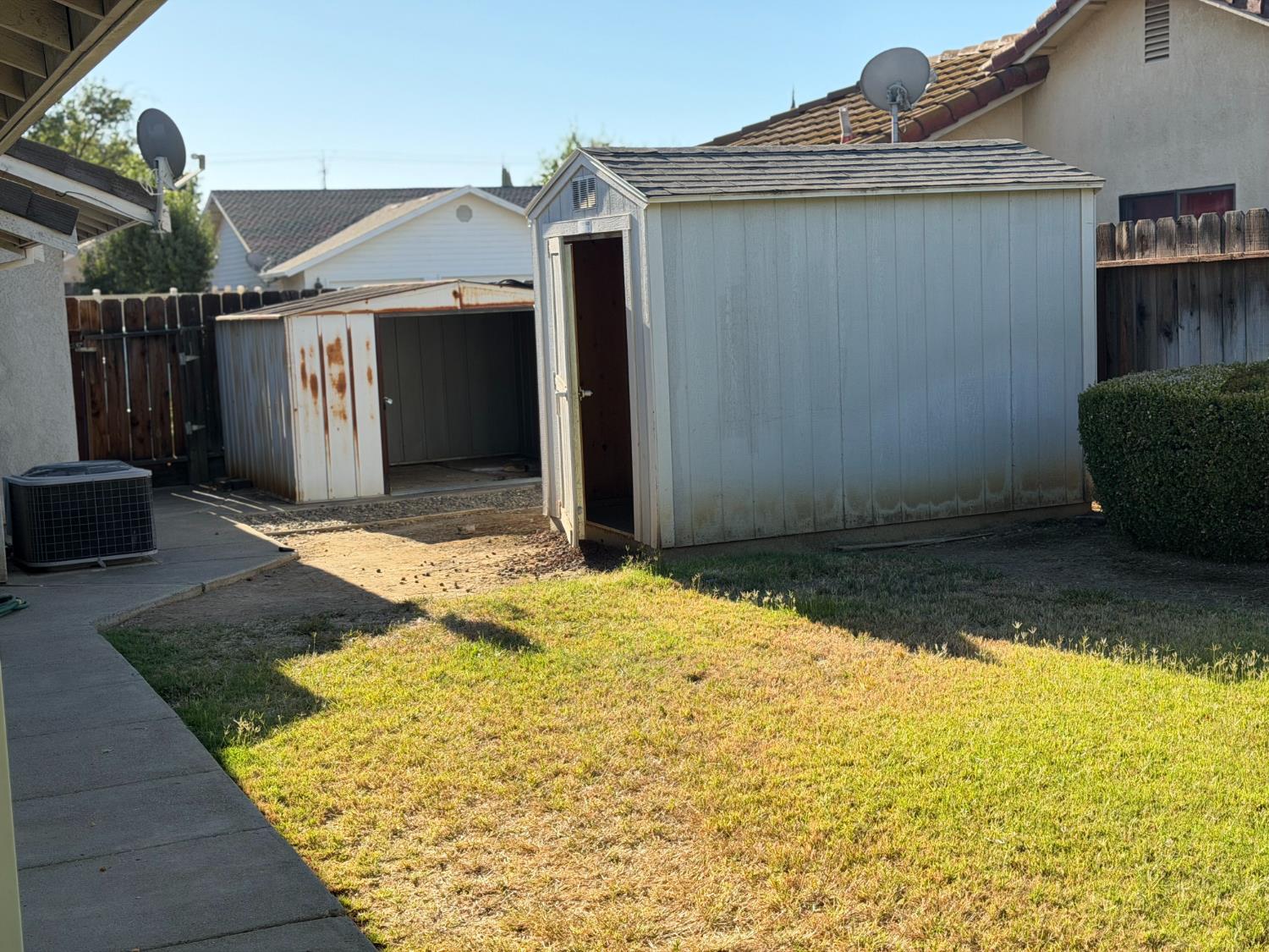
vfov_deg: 30.3
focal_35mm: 48
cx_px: 634
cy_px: 476
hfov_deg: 39.7
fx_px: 1760
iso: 80
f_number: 1.78
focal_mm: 6.76
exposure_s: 1/2342
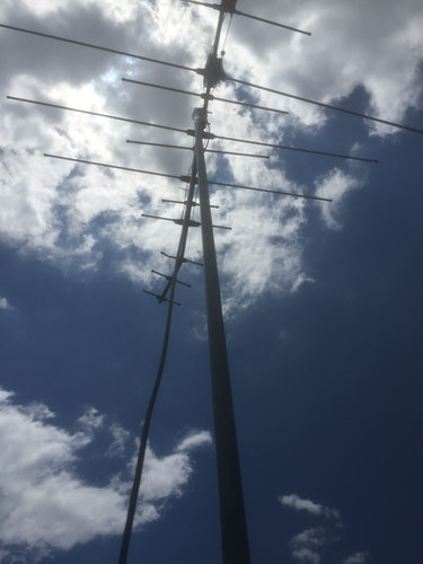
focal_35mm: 29
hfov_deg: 48.2
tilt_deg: +62.4
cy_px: 282
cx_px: 212
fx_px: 472
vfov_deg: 61.7
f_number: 2.2
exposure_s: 1/13333
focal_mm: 4.15
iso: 40
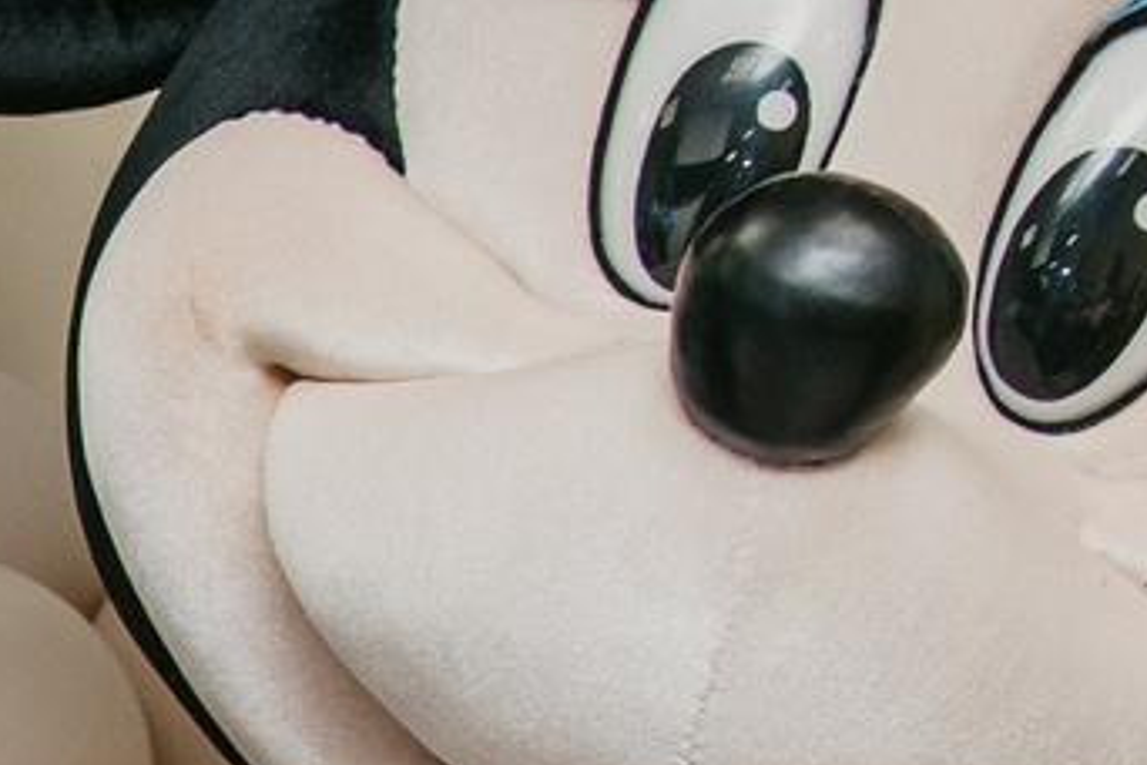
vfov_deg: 6.4
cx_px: -2059
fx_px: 6435
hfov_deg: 8.7
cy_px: 2001
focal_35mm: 202
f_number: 4
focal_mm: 27
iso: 160
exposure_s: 1/160
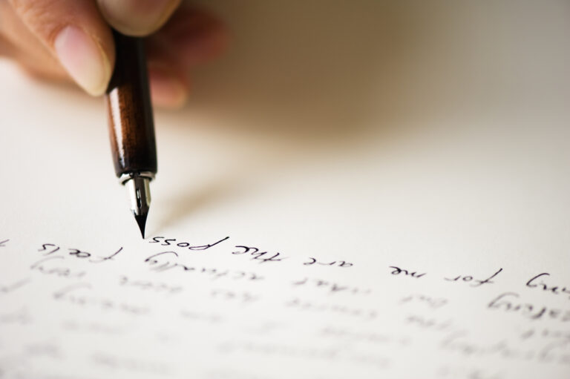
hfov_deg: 19.5
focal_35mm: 105
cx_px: 285
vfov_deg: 13.0
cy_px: 190
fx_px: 1661
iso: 200
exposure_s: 1/100
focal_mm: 105
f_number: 3.2
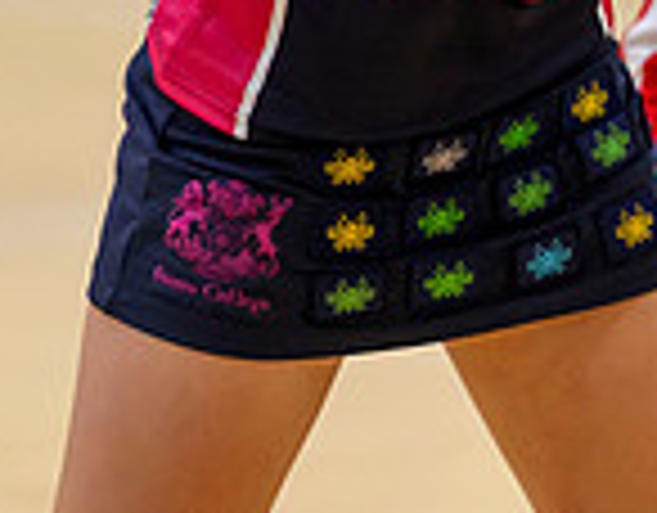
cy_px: -463
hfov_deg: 1.9
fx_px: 19322
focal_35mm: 1003
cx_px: 752
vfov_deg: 1.5
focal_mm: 200
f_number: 3.2
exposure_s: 1/800
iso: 4000
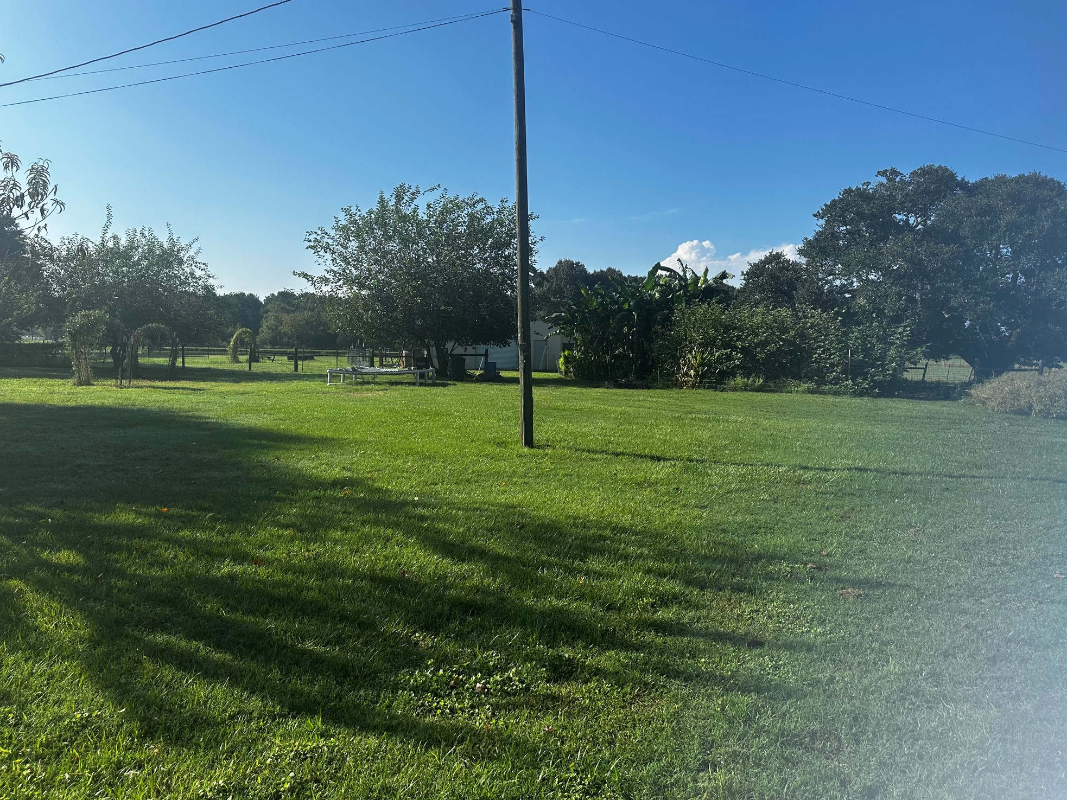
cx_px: 519
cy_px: 387
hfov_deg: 69.4
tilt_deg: -3.5
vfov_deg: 54.9
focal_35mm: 25
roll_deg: -0.8
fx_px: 771
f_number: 1.78
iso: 80
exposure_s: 1/4184
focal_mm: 6.86
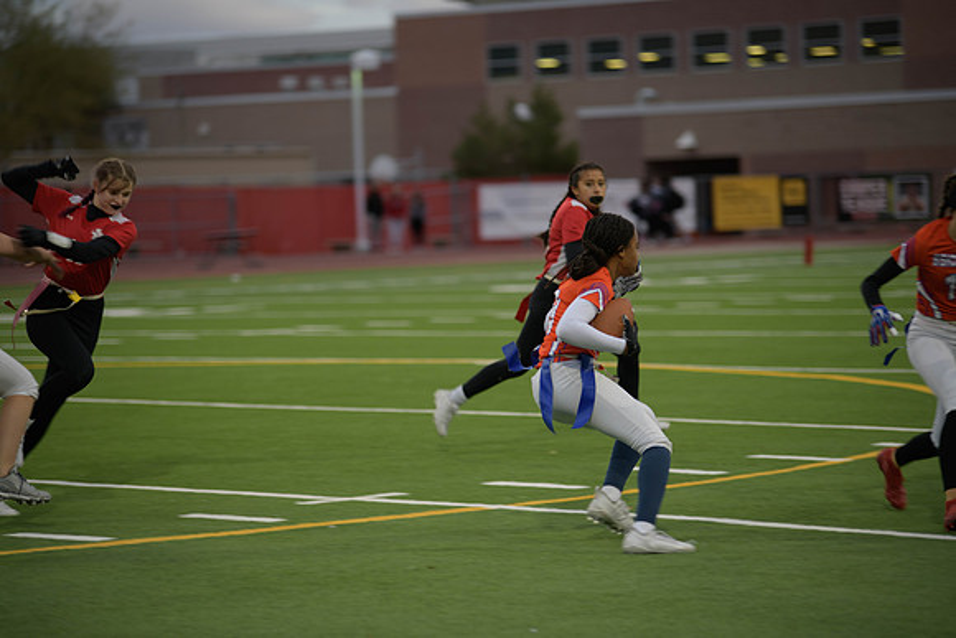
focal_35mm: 150
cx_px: 478
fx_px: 3984
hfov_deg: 13.7
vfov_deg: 9.2
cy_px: 319
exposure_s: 1/200
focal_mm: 150
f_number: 2.8
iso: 200
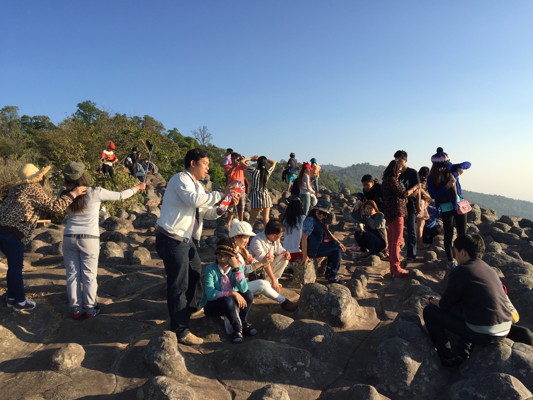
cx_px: 266
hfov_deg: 61.7
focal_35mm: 29
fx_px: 447
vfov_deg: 48.2
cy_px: 200
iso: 32
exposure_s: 1/1099
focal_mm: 4.15
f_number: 2.2
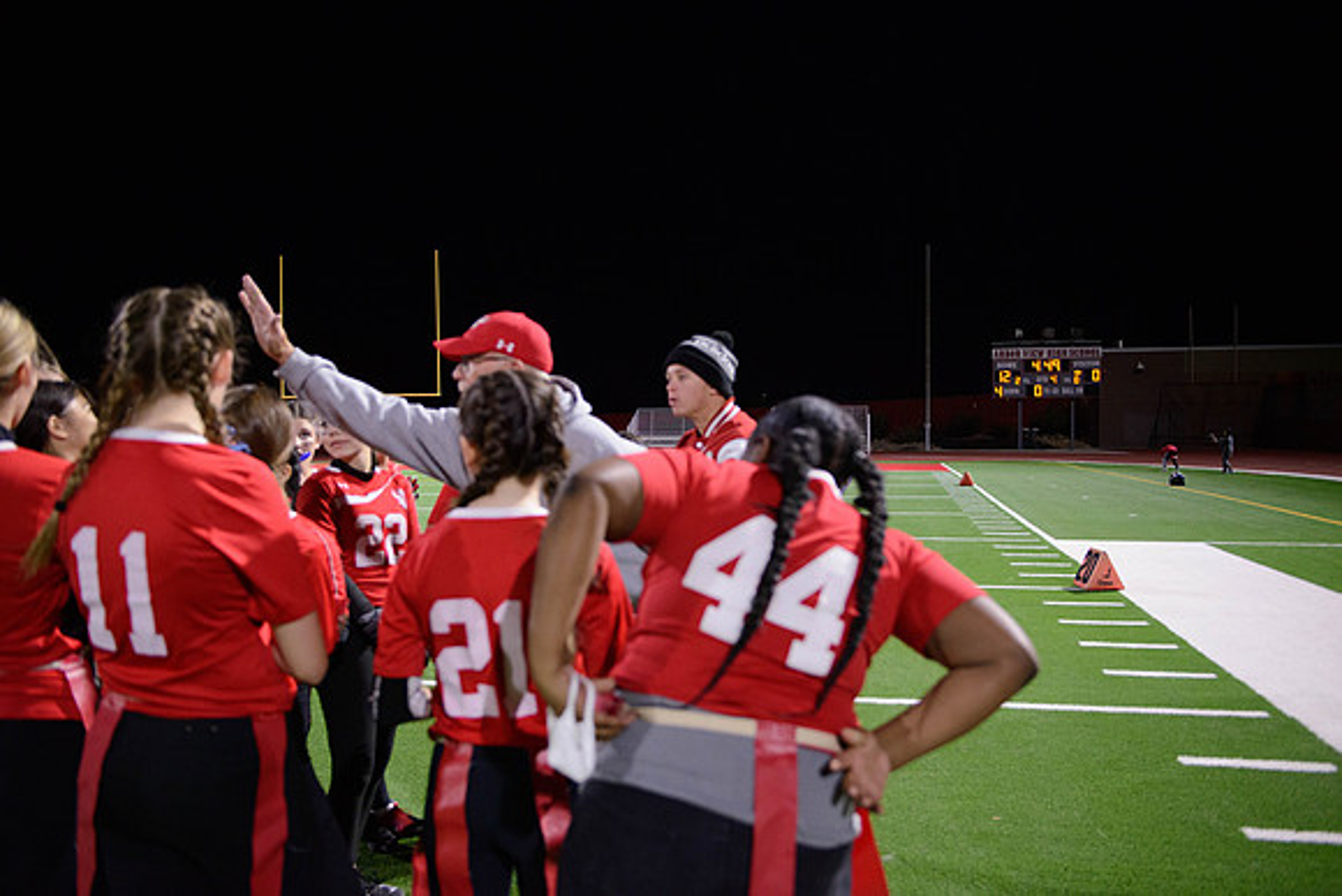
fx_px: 1193
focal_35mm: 32
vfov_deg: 41.1
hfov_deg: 58.7
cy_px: 448
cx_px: 671
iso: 3200
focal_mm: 32
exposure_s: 1/320
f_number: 2.8
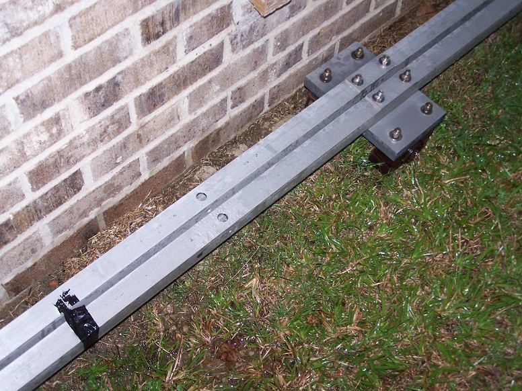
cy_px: 196
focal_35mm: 51
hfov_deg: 37.5
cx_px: 261
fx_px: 769
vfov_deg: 28.6
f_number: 3
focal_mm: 8.5
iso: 140
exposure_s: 1/60
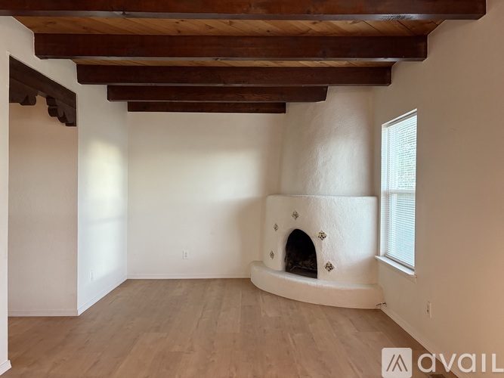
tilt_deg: -0.6
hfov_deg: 67.3
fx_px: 378
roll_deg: -0.2
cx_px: 252
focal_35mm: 26
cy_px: 189
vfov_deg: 53.0
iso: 250
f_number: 1.6
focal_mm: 5.96
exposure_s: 1/60
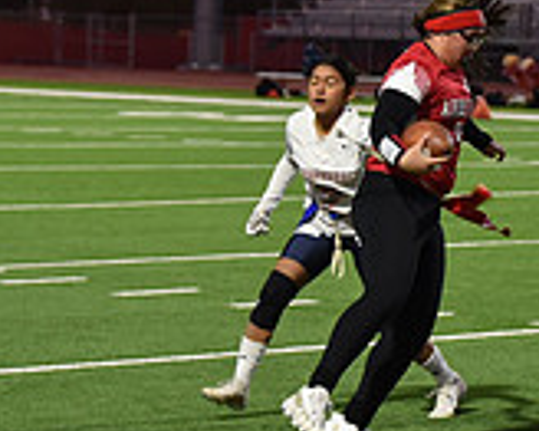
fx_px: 3715
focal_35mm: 233
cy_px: 140
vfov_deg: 6.6
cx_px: 440
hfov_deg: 8.3
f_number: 2.8
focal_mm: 70
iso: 1800
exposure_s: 1/500
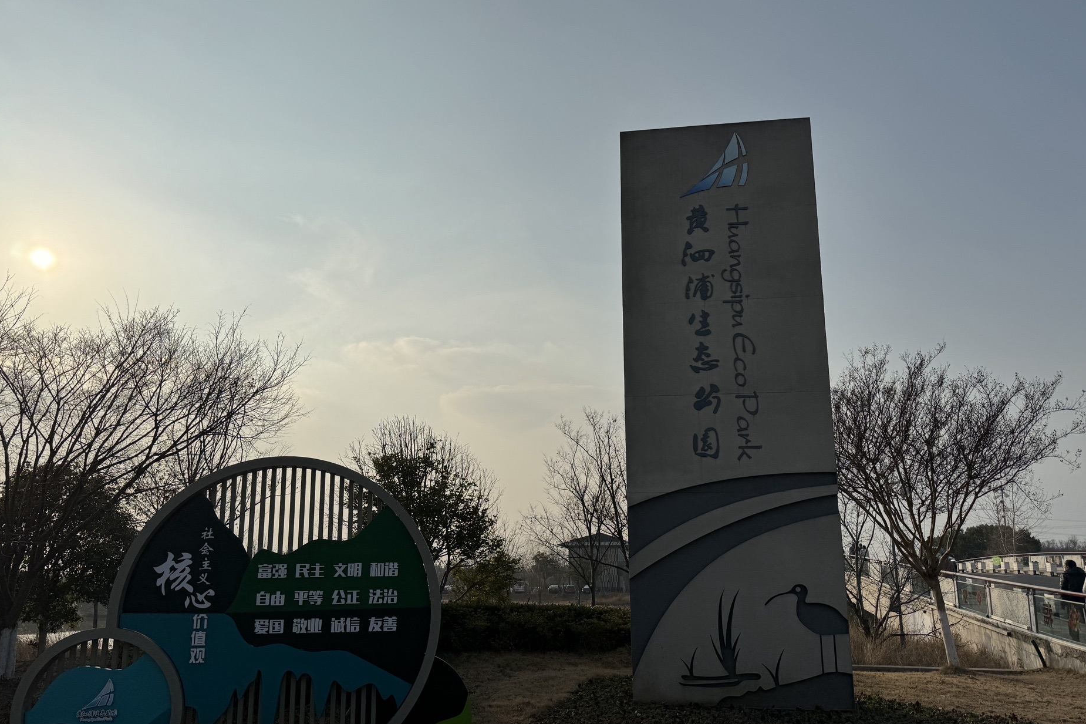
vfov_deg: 47.8
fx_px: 814
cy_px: 403
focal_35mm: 27
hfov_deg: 67.3
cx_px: 514
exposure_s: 1/20000
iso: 64
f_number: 1.78
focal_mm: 6.86
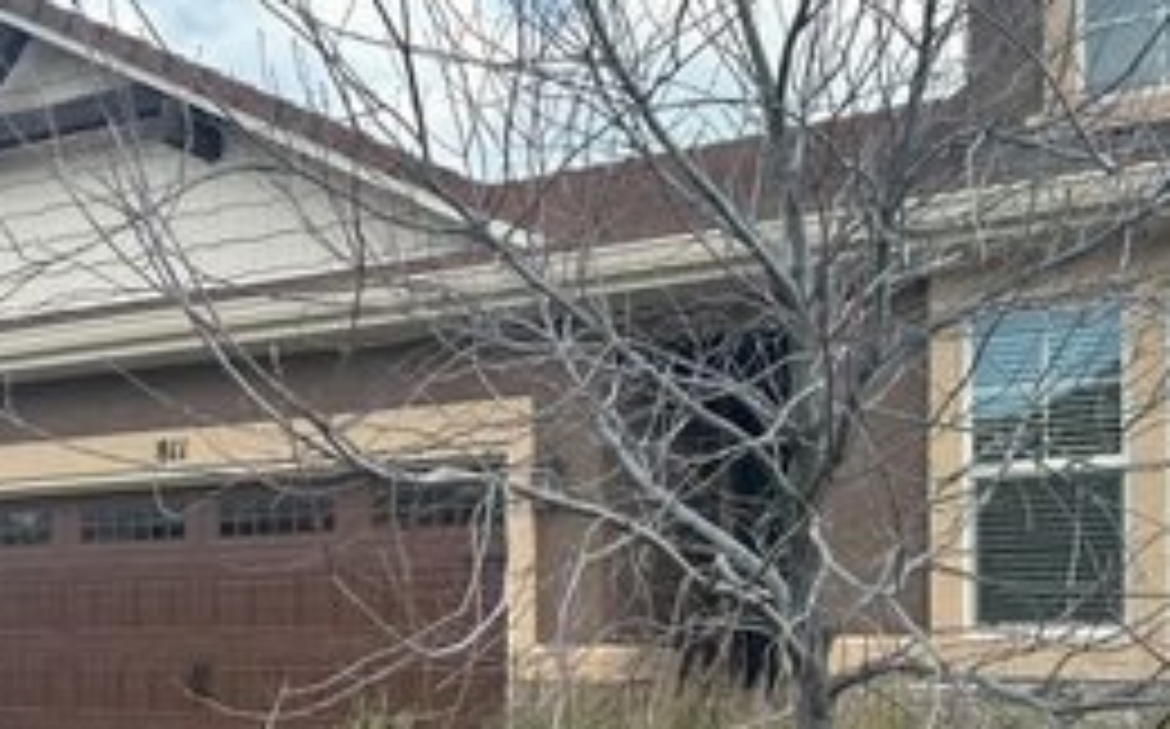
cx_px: 590
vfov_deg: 25.8
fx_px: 1561
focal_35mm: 49
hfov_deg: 41.1
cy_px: 596
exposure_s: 1/729
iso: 80
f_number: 1.78
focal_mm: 6.86
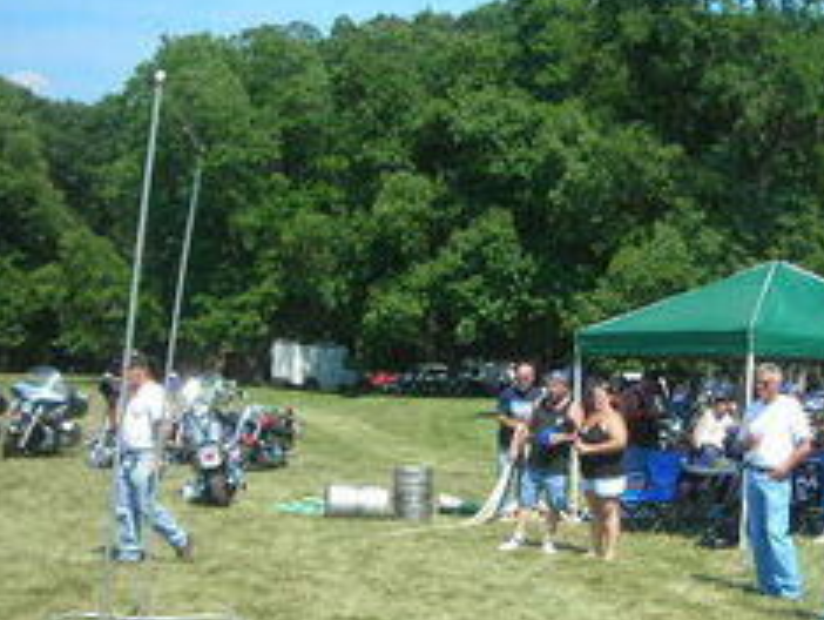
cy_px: 370
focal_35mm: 70
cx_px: 560
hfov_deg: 27.6
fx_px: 1668
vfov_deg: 21.0
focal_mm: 6.8
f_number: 3.3
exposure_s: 1/360
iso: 50
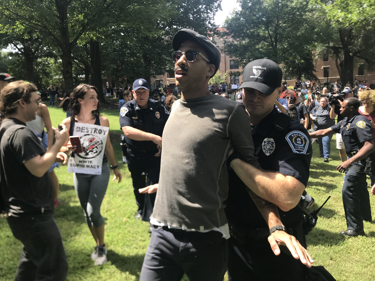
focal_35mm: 28
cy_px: 140
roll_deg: -0.3
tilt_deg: -11.8
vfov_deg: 49.7
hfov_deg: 63.4
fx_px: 303
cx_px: 188
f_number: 1.8
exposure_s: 1/406
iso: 20
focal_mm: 3.99
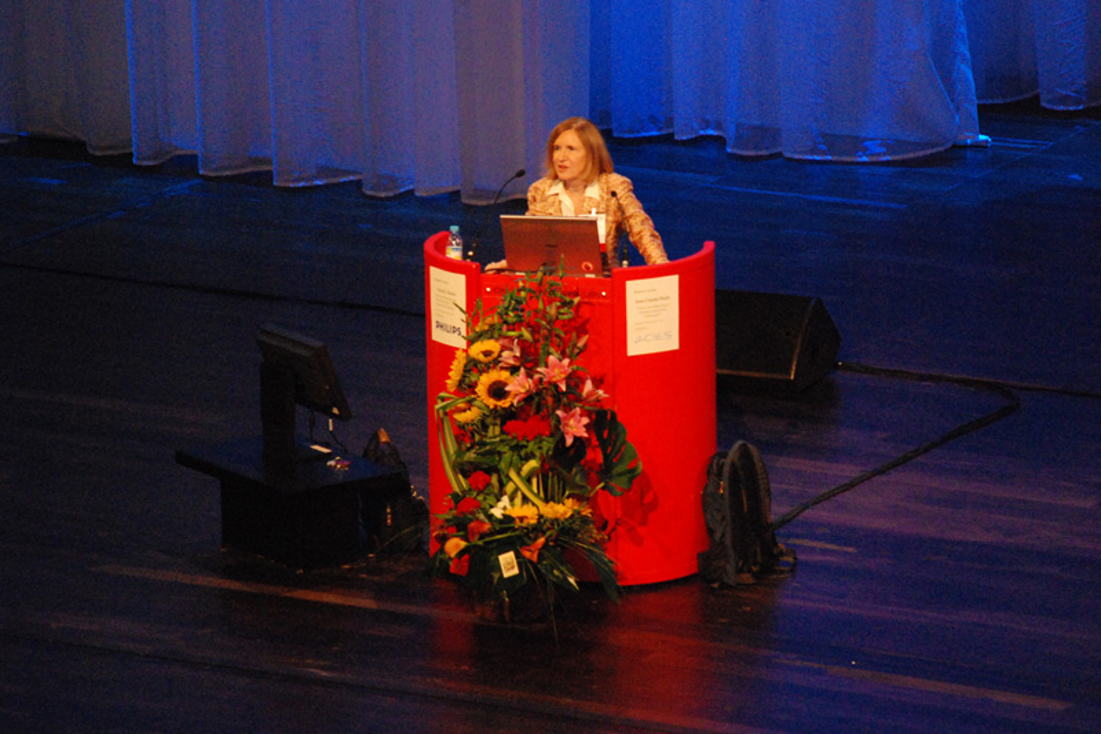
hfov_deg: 10.2
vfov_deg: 6.8
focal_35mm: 202
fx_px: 6191
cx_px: 550
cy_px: 367
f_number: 5.6
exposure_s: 1/50
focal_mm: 135
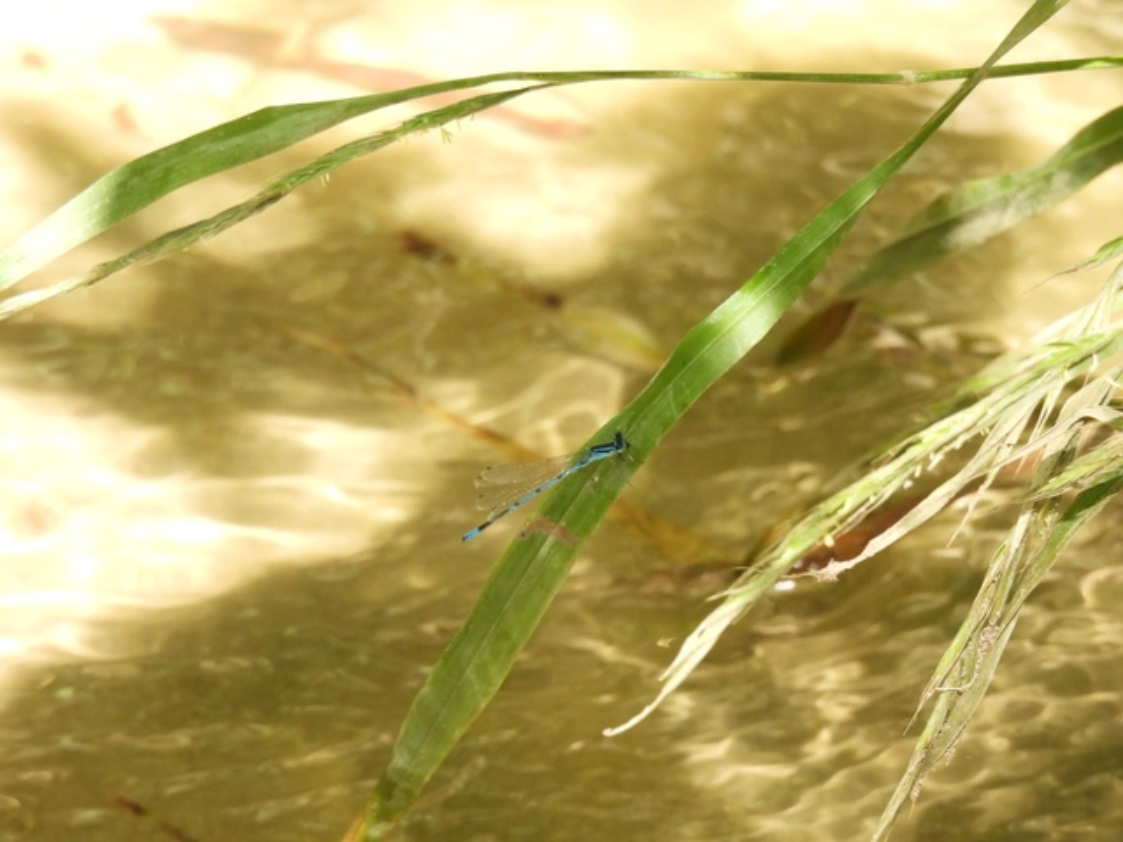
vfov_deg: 1.7
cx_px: 562
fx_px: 27575
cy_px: 421
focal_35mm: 850
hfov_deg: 2.3
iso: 400
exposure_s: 1/100
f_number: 5.6
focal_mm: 152
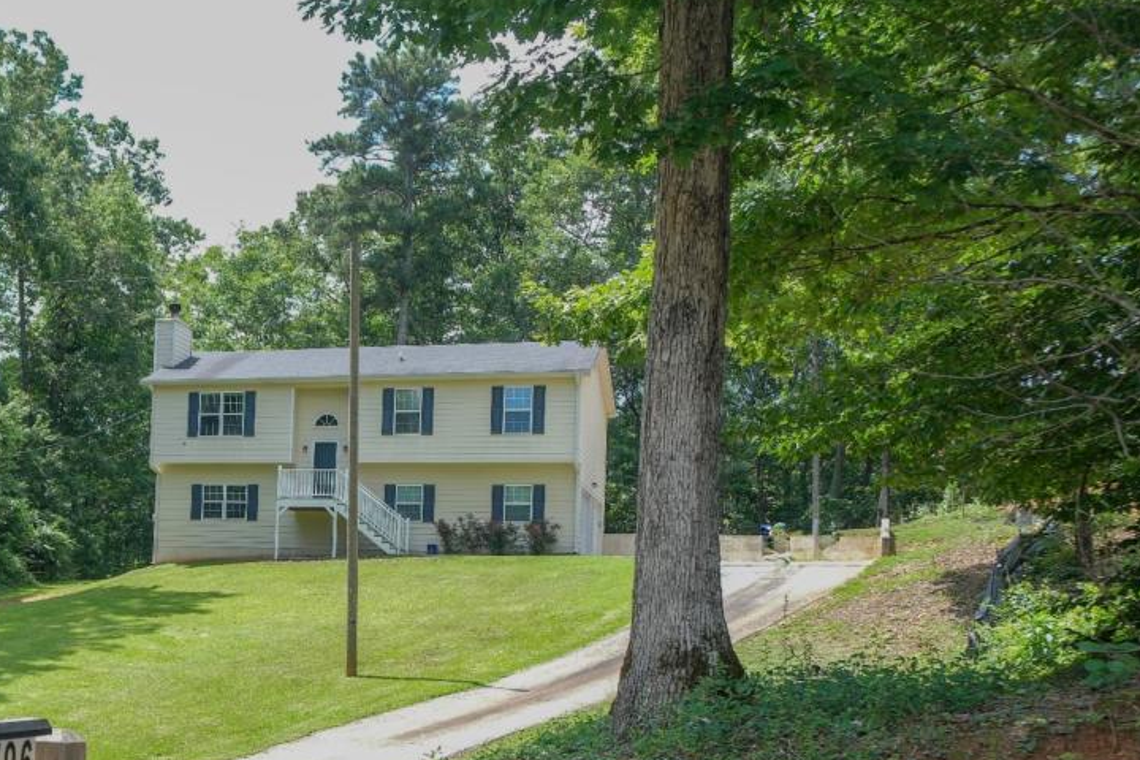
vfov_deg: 29.4
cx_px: 198
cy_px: 575
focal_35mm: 45
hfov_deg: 41.4
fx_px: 1425
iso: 80
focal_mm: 18
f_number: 4
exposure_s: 1/200
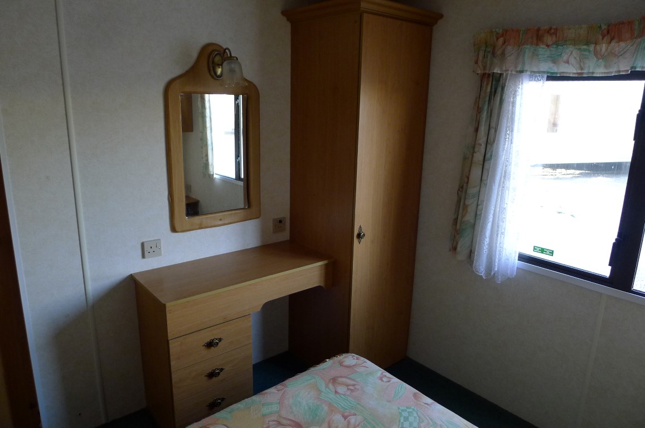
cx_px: 322
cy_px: 214
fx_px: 429
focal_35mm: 24
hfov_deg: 73.8
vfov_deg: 53.0
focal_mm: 5.1
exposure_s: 1/60
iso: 250
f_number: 2
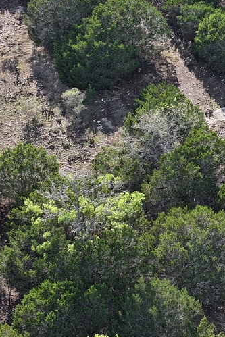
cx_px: 243
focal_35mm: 210
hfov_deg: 6.5
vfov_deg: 9.8
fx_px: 1967
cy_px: 97
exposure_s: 1/320
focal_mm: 19.35
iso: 100
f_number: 2.8
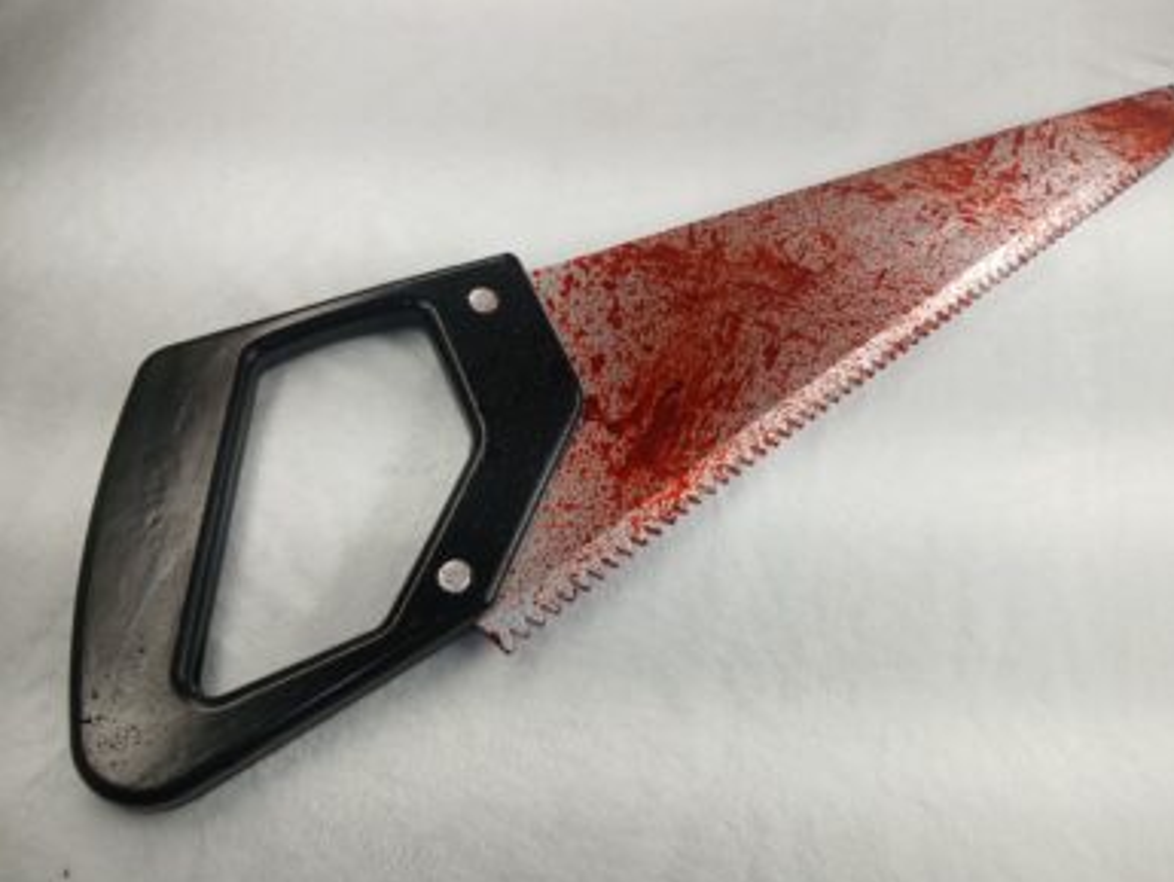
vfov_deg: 51.4
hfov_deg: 65.3
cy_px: 449
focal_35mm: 27
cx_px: 607
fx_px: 916
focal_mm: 3.98
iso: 25
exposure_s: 1/100
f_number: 1.8
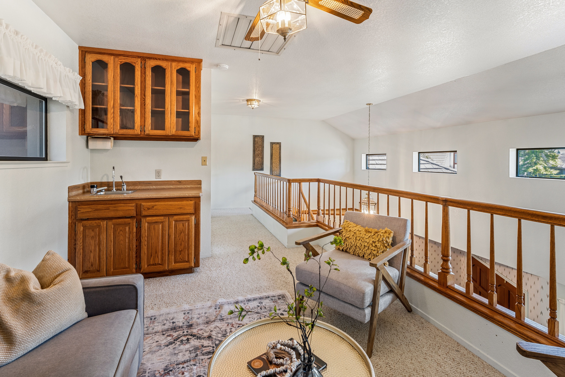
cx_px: 282
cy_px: 188
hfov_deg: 95.0
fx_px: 259
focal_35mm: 16
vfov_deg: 72.1
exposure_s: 1/2.5
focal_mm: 16.5
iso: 320
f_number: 8
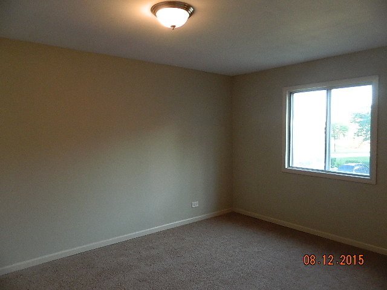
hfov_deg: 69.4
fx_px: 279
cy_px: 145
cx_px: 194
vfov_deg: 54.9
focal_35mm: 25
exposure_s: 1/60
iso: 400
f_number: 3.1
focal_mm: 4.5
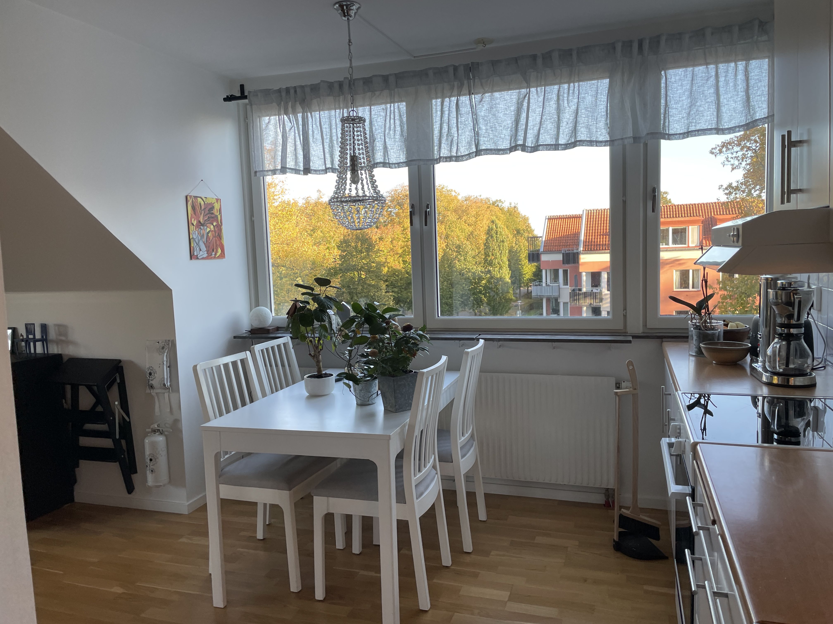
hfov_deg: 67.3
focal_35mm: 26
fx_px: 626
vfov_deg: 53.1
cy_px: 312
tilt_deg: -6.3
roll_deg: +2.7
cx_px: 416
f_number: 1.6
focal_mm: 4.2
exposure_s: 1/116
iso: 32
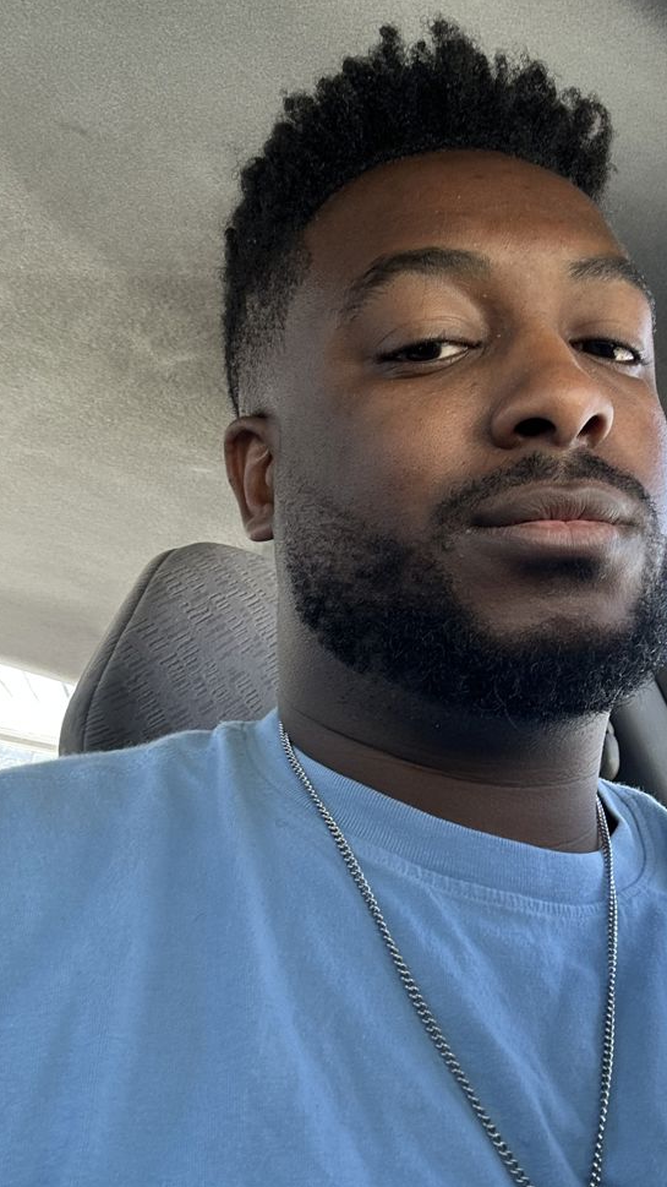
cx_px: 481
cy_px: 590
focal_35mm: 36
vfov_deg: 55.3
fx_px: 1132
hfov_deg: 32.4
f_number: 1.9
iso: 80
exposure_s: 1/63
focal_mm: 2.69
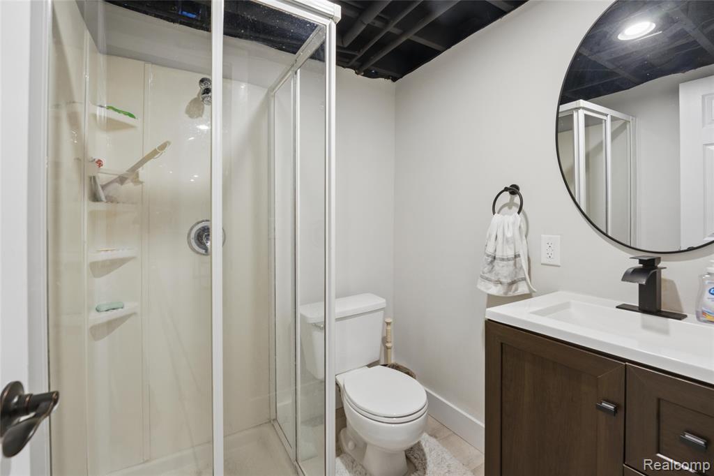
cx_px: 357
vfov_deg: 76.5
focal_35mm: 15
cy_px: 238
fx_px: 301
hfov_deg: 99.7
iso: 800
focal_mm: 15.2
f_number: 8
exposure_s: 1/8
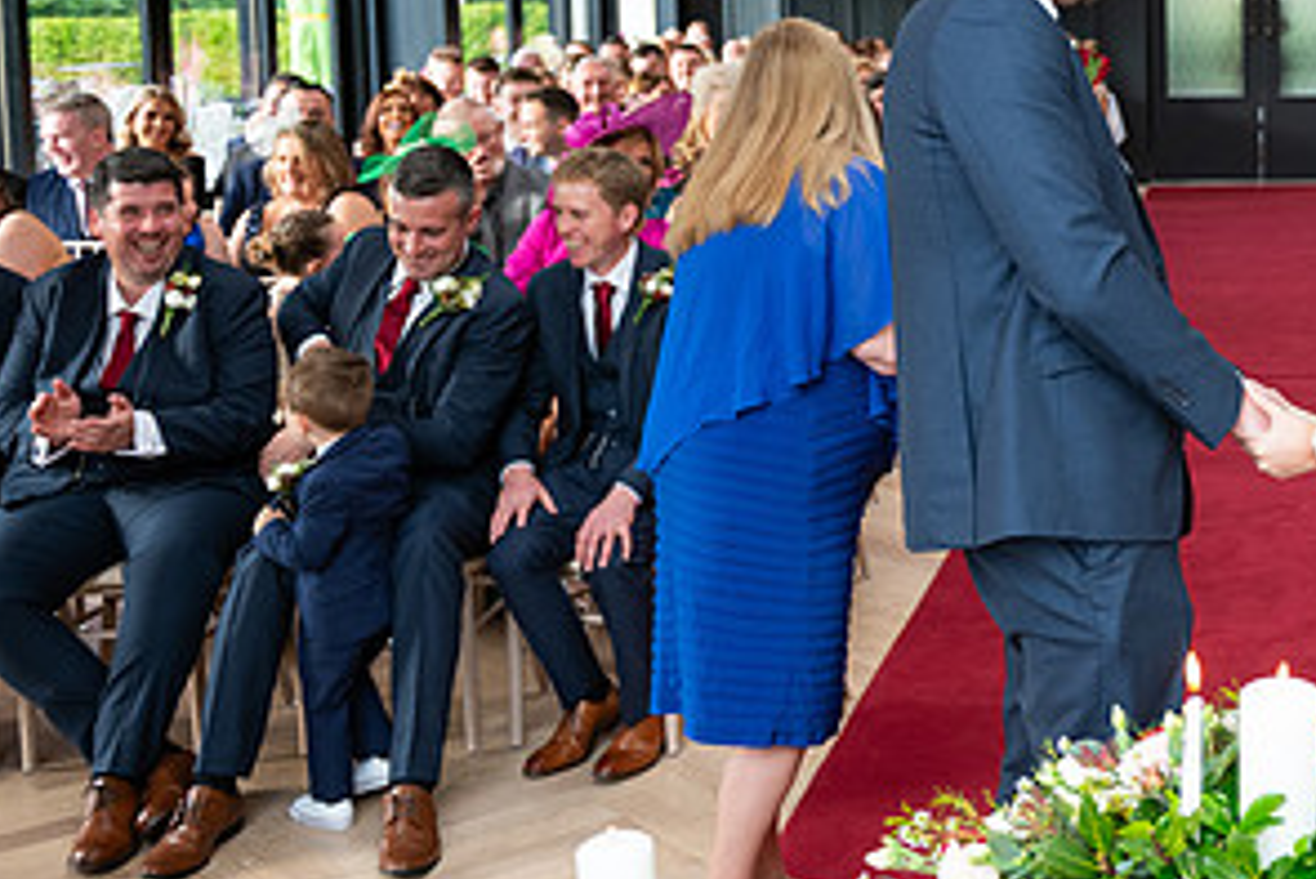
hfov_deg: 30.8
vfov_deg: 22.0
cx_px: 1280
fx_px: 2231
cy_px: 181
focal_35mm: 61
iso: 640
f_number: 3.5
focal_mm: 31
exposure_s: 1/160
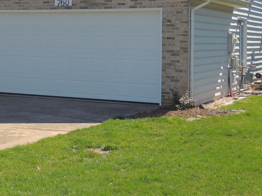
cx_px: 36
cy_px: 16
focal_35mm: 79
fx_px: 598
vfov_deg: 18.3
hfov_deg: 24.1
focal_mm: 6.2
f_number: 3.3
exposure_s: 1/640
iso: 100
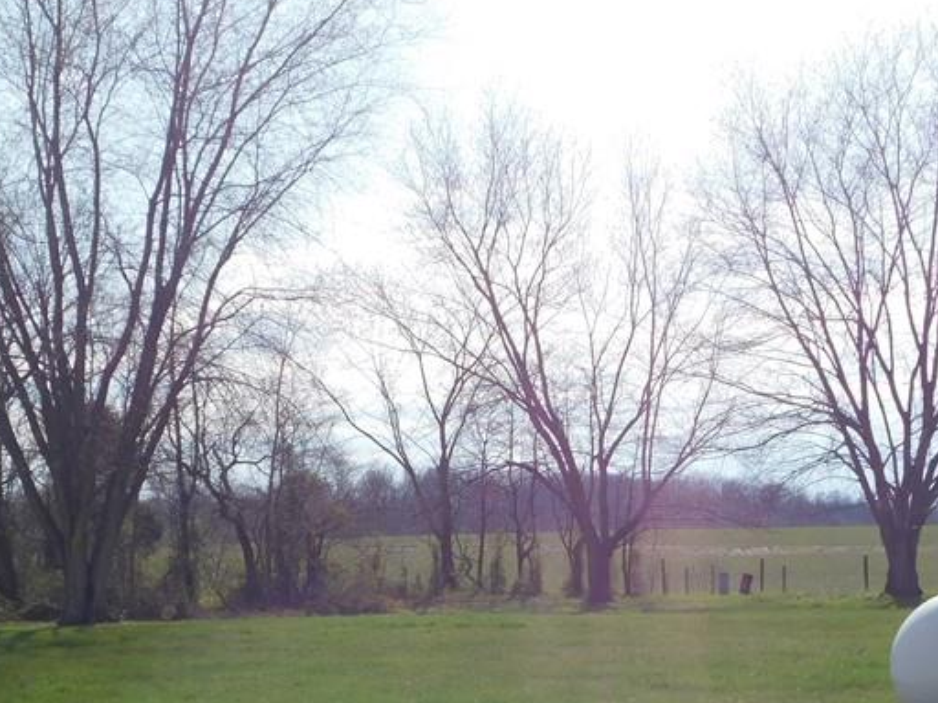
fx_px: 1951
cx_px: 416
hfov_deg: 27.0
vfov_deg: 20.3
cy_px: 500
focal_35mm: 72
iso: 125
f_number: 7
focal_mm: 6.3
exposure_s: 1/400
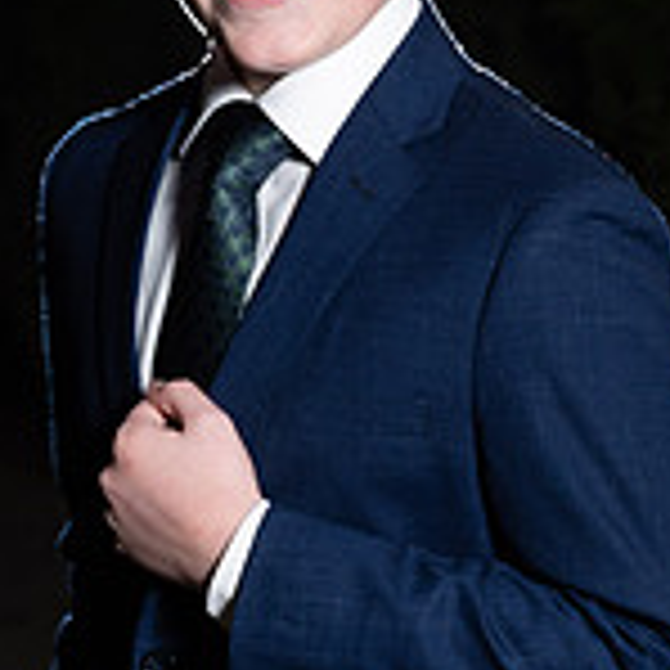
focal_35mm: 159
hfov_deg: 11.0
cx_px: 331
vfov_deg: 11.0
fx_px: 3482
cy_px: 301
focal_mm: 62
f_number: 6.3
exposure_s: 1/100
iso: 1000
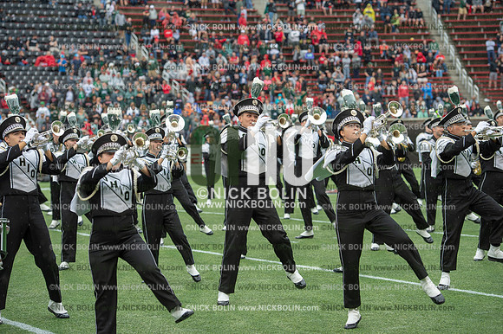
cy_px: 167
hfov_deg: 18.6
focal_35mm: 110
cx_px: 252
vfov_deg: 12.4
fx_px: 1536
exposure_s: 1/500
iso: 400
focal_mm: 110
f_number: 4
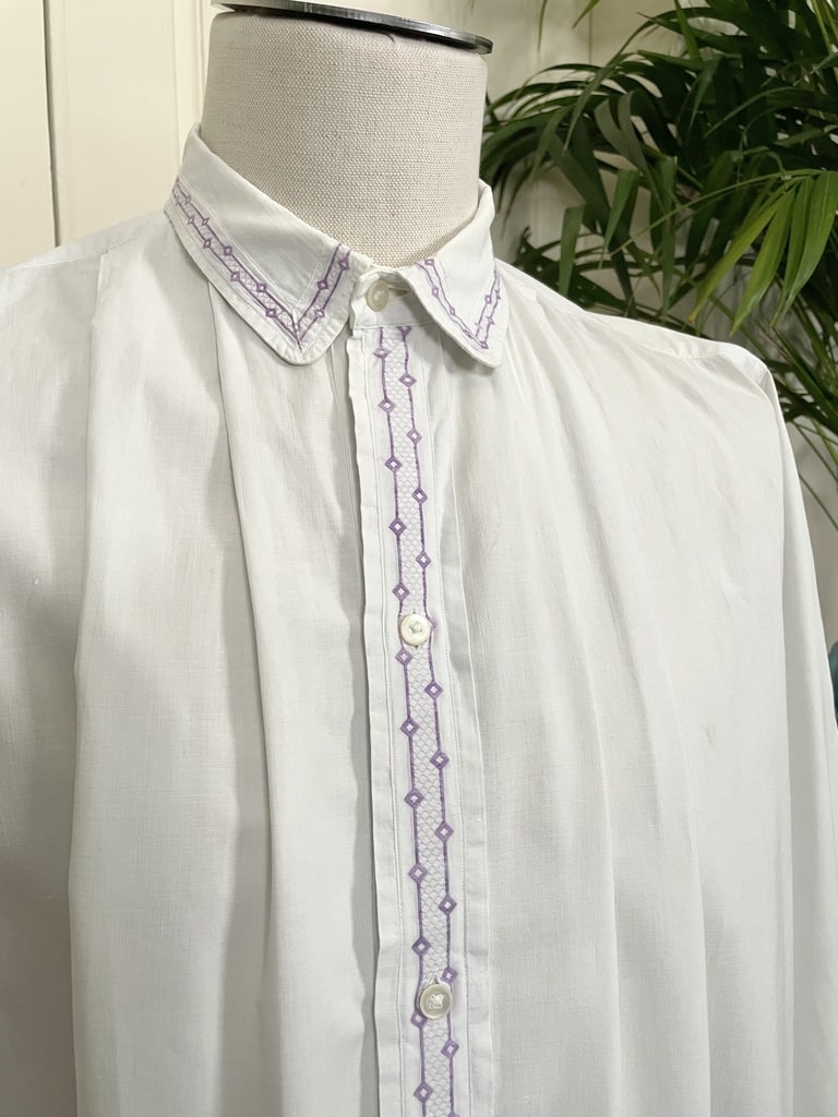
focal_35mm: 26
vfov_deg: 67.3
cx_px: 419
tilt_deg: -7.1
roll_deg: +0.5
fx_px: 839
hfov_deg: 53.1
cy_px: 558
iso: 125
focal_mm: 4.2
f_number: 1.6
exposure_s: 1/95
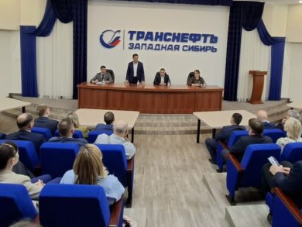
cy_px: 64
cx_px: 164
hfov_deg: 69.2
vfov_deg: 53.1
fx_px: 218
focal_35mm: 25
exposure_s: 1/50
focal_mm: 1.74
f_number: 2.2
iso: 200
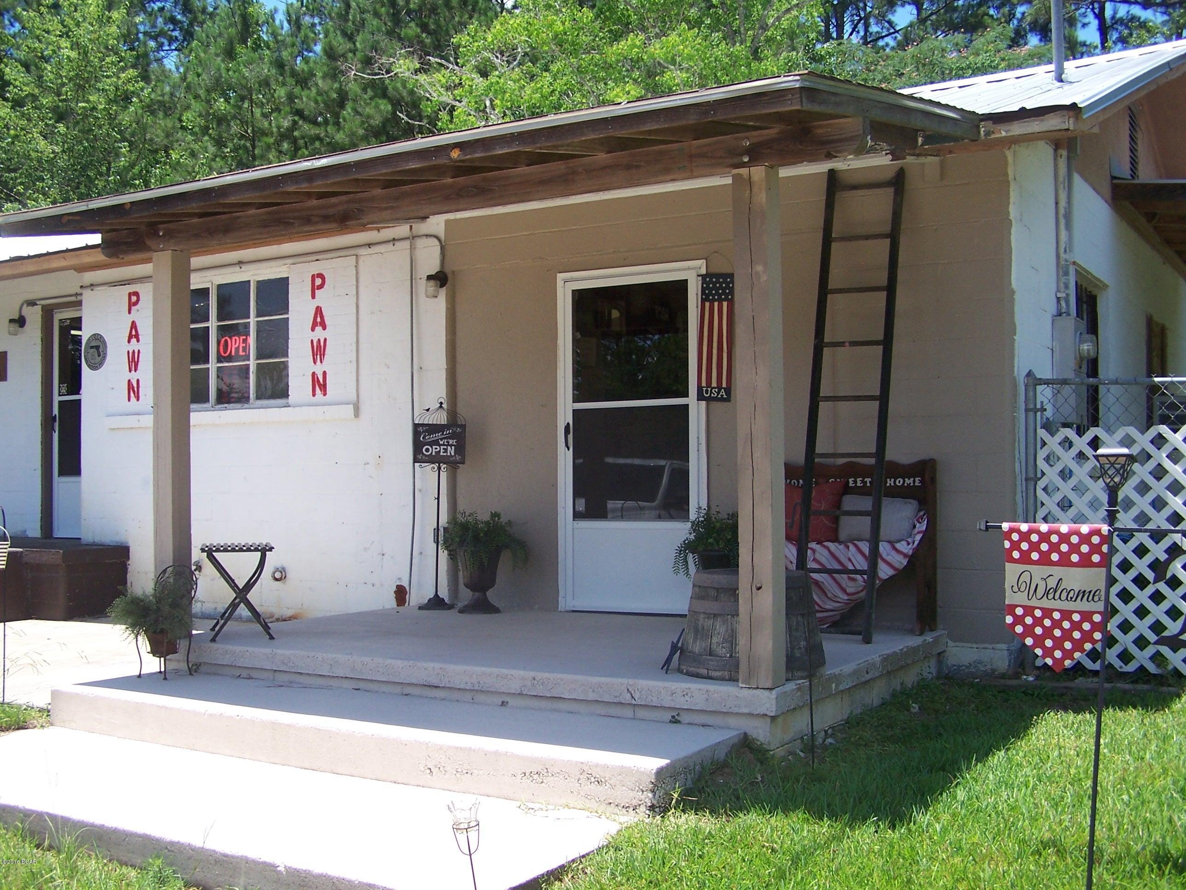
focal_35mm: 38
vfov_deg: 37.7
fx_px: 1302
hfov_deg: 49.0
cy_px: 445
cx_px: 593
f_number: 2.8
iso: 80
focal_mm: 6.3
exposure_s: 1/640
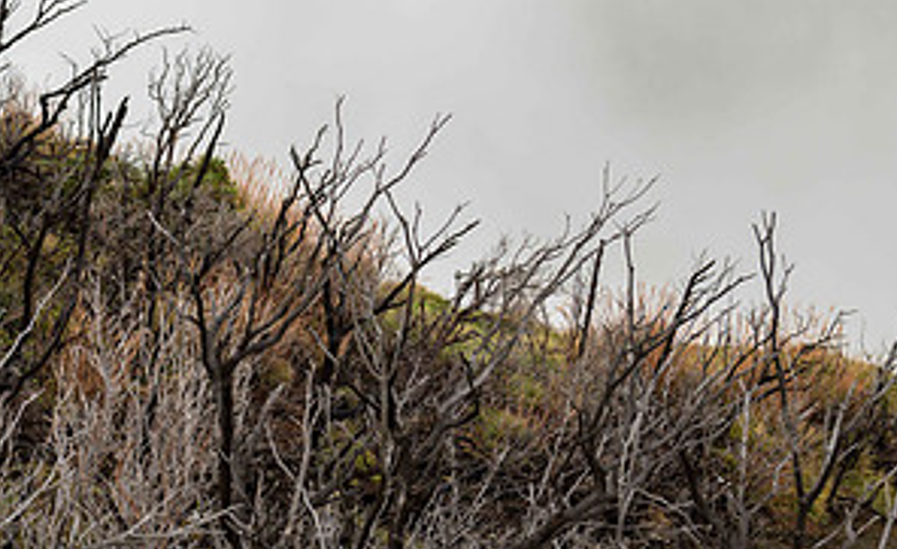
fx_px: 2503
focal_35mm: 103
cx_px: 75
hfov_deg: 19.9
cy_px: 131
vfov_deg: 12.5
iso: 64
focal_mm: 50
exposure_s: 1/160
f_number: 5.6
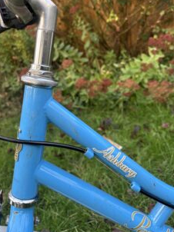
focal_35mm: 31
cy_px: 96
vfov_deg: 58.0
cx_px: 75
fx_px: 208
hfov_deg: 45.3
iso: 125
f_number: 1.6
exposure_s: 1/120
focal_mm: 5.96
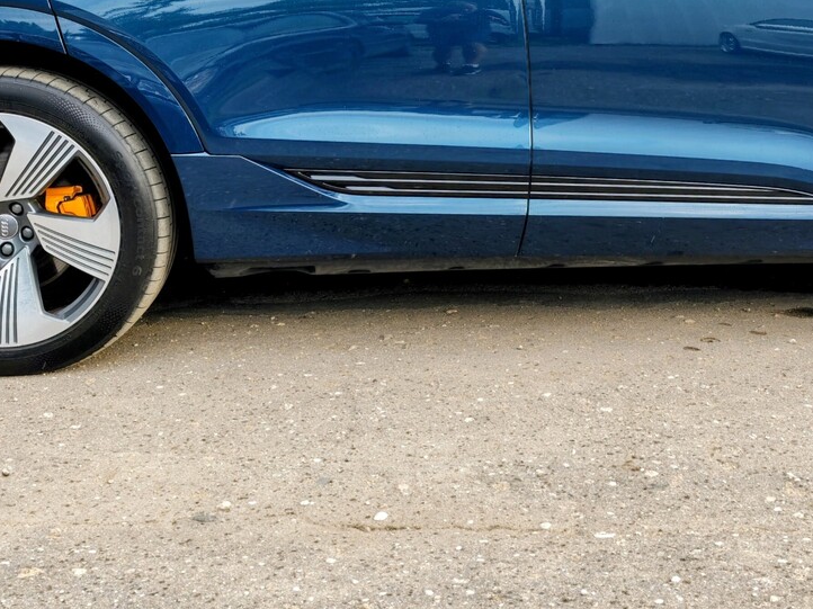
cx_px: 513
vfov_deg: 28.0
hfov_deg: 37.3
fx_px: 1197
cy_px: 133
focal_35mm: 51
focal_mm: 6.62
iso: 64
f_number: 1.67
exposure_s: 1/437
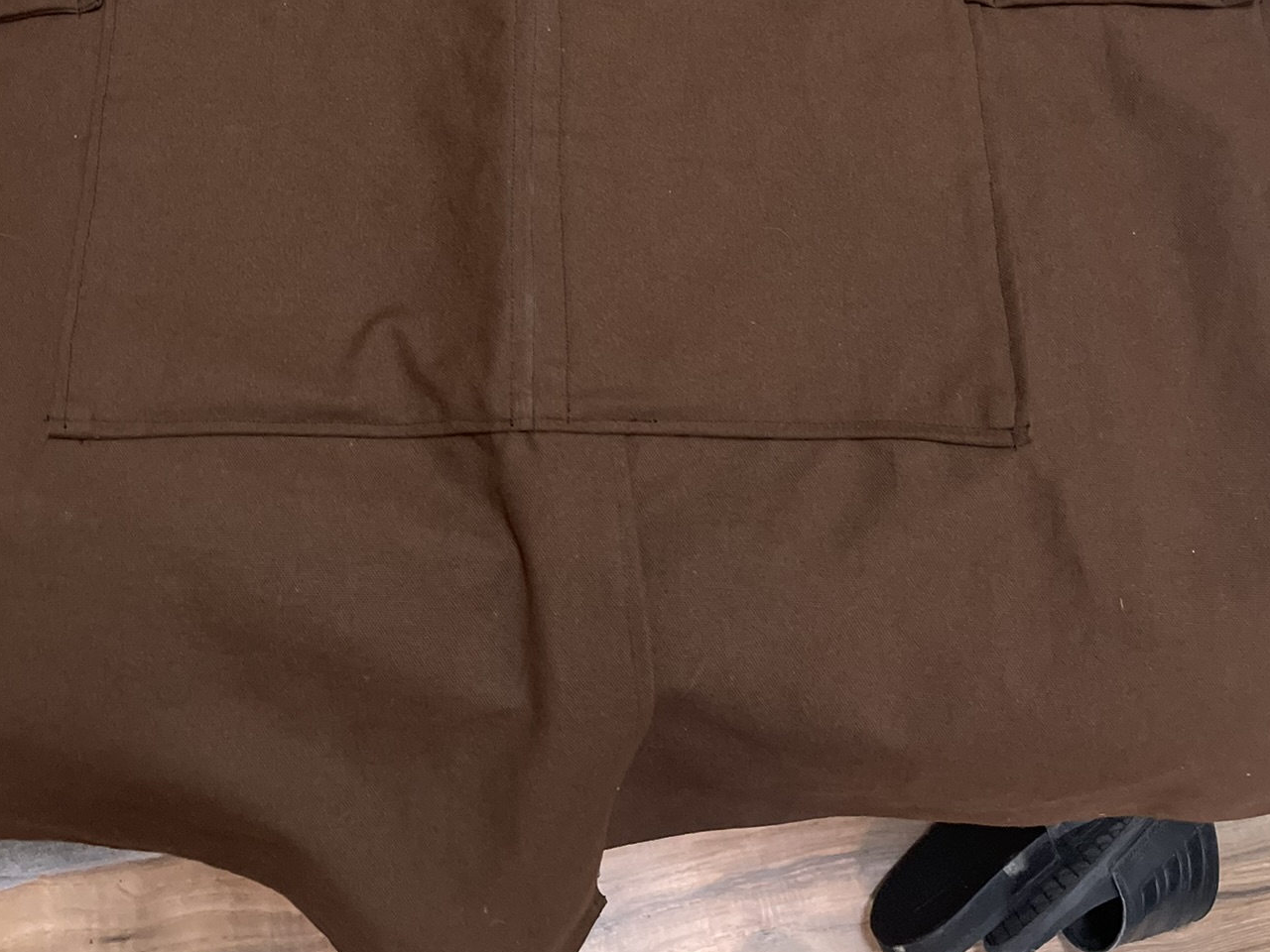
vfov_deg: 33.4
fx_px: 1468
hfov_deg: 46.6
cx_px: 534
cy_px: 39
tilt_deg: -63.3
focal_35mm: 40
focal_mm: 5.1
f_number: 1.6
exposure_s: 1/33
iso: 640
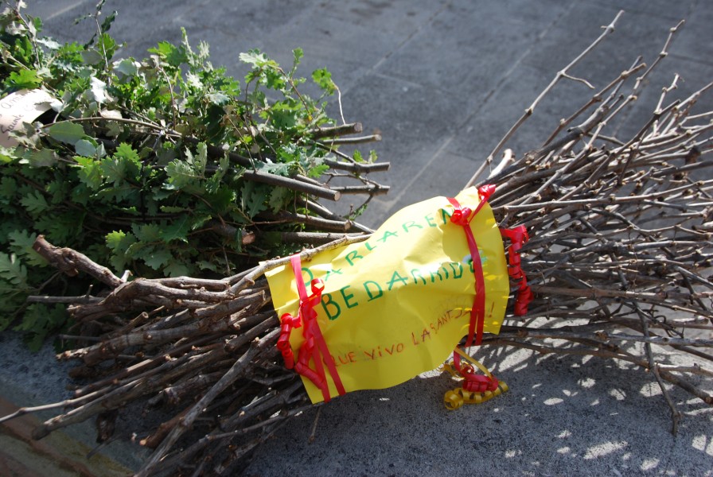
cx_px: 356
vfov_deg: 34.3
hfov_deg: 49.5
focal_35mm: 39
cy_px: 238
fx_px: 773
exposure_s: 1/200
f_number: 7.1
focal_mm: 26
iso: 100
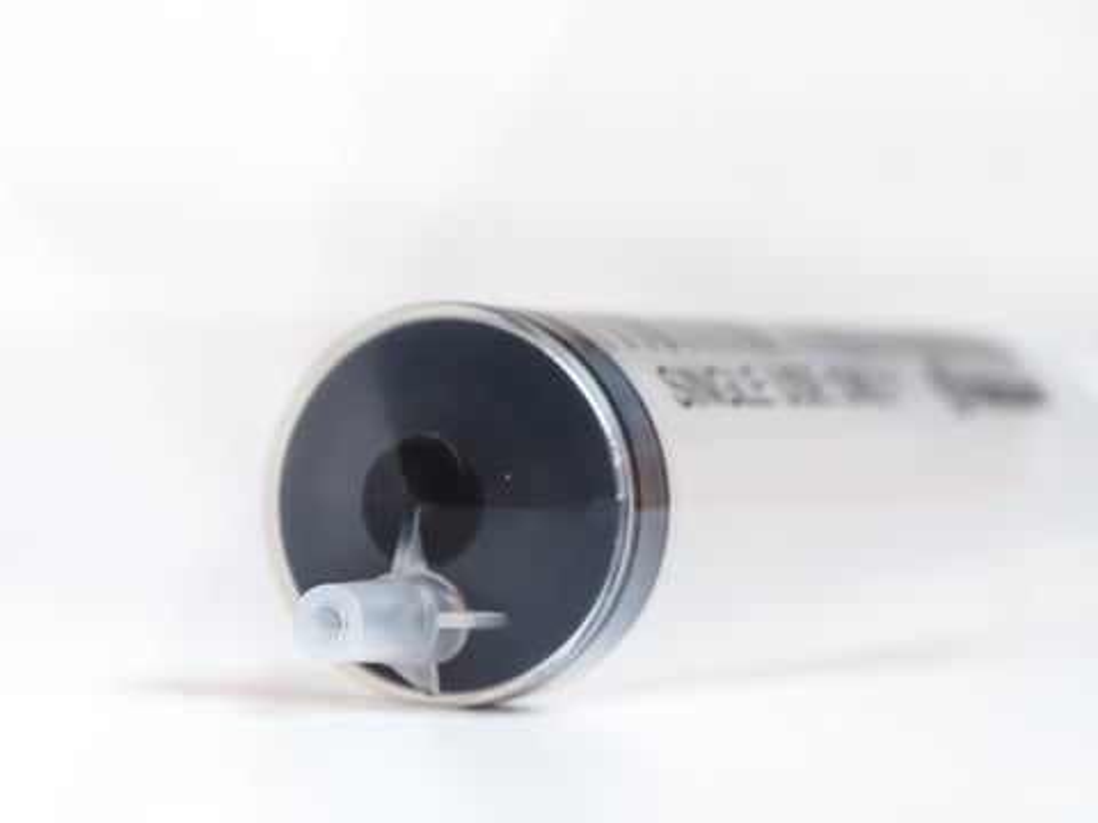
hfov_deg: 16.4
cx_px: 549
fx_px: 3806
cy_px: 412
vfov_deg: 12.3
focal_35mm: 120
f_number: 8
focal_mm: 60
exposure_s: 1/20
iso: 200
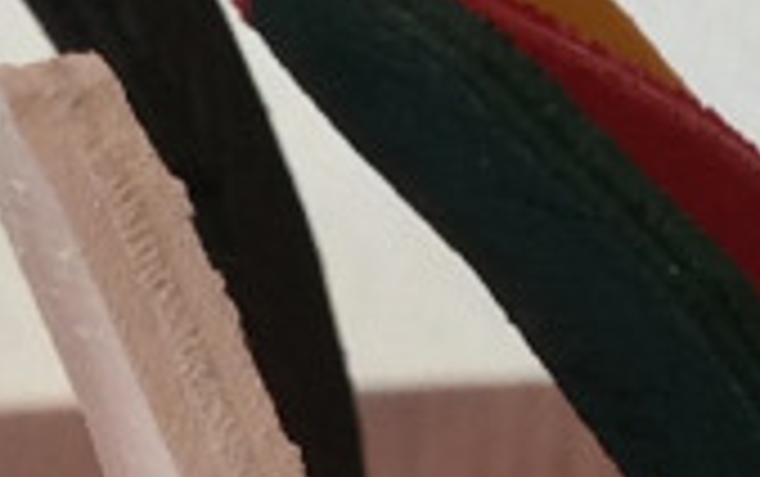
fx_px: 5308
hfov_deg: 8.2
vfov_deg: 4.9
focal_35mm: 256
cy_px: 1462
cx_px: 490
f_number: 2.4
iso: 50
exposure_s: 1/50
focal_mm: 3.3
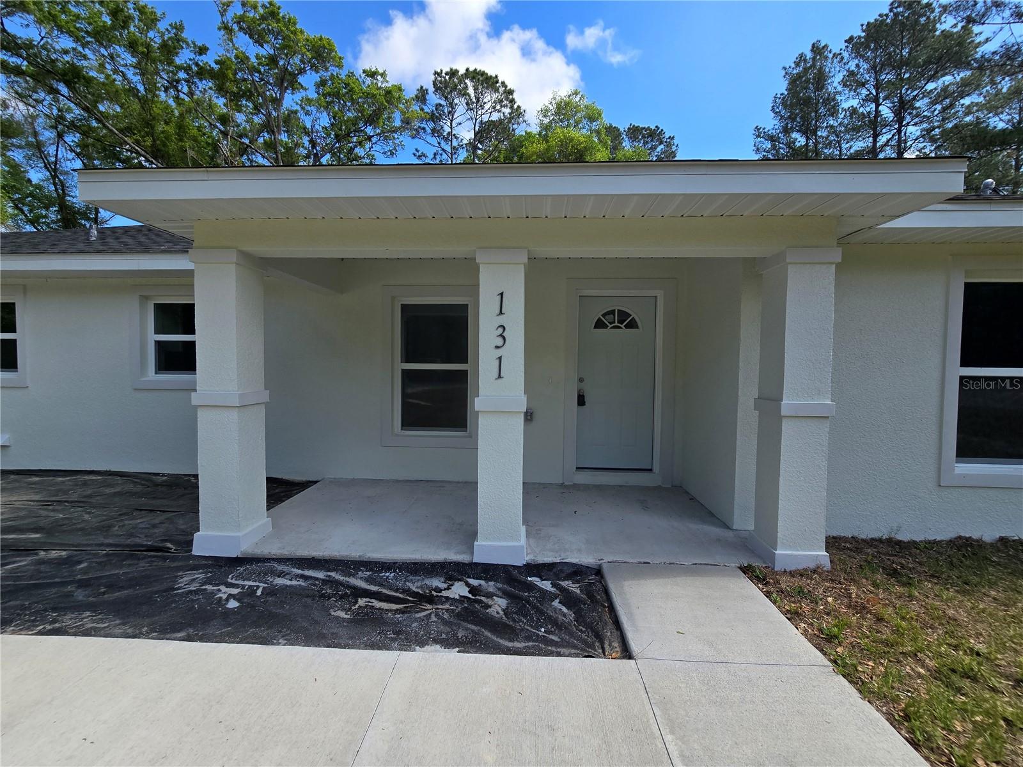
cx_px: 512
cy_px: 384
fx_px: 384
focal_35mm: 13
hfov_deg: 106.2
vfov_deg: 89.9
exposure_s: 1/1559
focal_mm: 2.2
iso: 50
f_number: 2.2
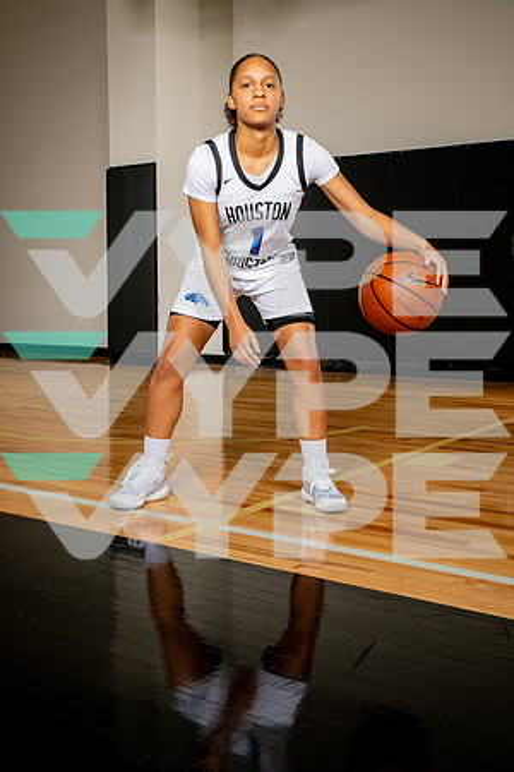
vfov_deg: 46.4
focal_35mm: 42
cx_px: 257
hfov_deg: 31.9
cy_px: 386
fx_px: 899
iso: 250
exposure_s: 1/500
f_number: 8
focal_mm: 42
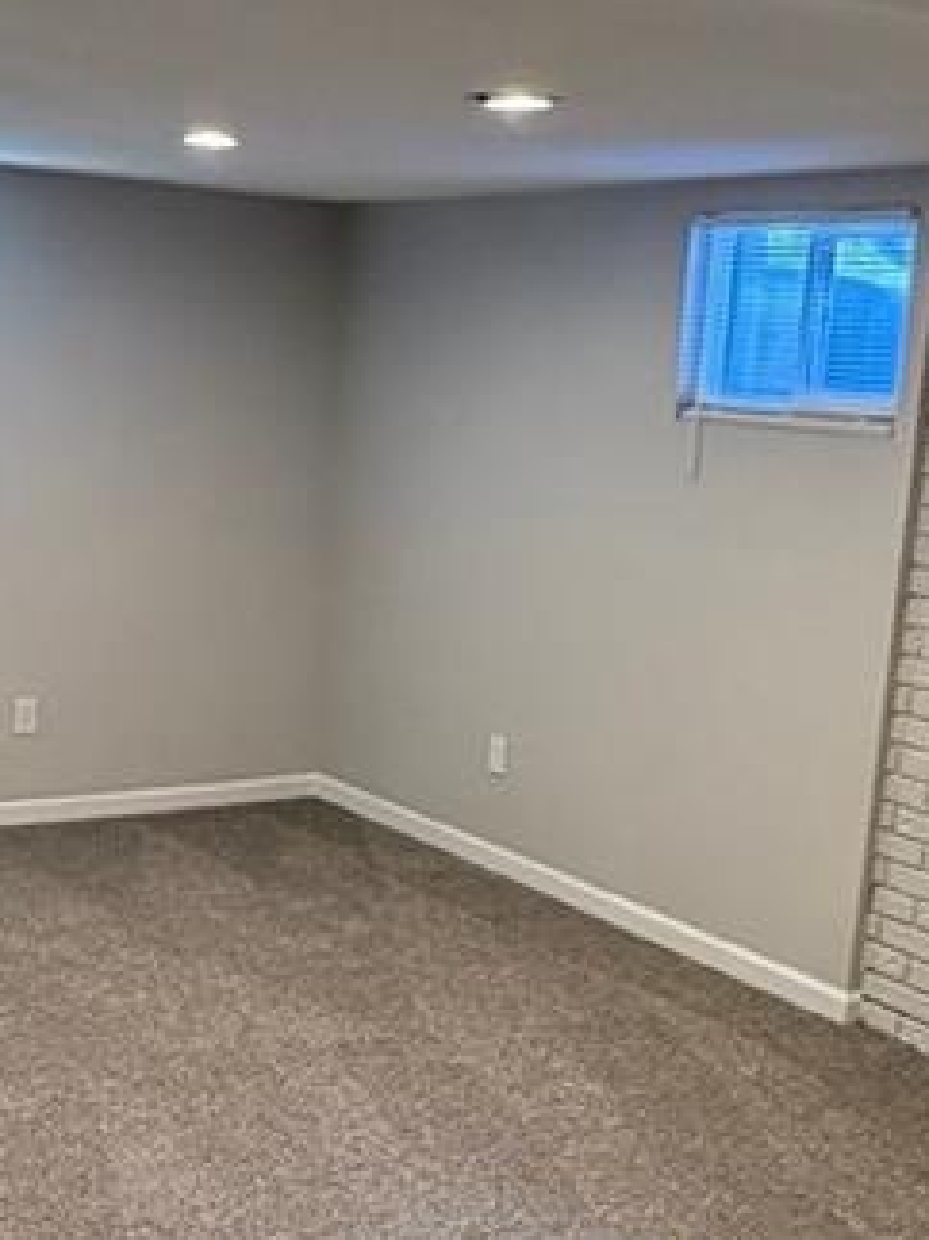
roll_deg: -1.9
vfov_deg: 36.5
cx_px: 407
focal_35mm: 52
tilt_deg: -14.2
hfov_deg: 28.0
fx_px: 1862
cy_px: 825
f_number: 2.2
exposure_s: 1/60
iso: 320
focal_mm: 2.22
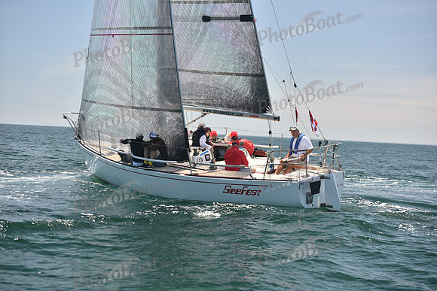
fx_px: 850
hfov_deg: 28.8
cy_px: 146
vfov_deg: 19.5
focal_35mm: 70
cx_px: 218
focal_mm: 70
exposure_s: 1/800
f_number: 4
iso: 250
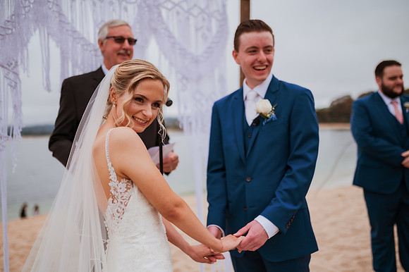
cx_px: 204
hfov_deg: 54.5
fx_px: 397
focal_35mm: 35
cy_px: 136
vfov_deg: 37.8
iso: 500
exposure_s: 1/4000
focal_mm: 35
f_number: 1.4
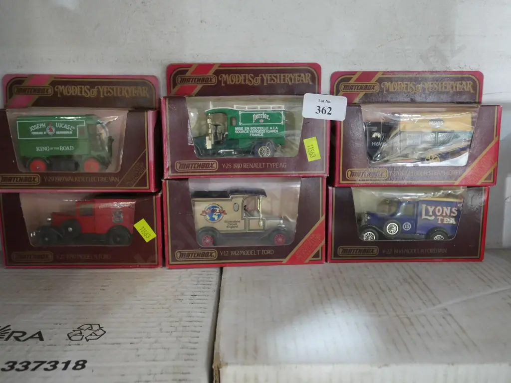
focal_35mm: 40
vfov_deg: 36.0
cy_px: 192
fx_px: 590
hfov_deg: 46.8
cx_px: 256
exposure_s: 1/50
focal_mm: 20
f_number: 4.4
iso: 3200
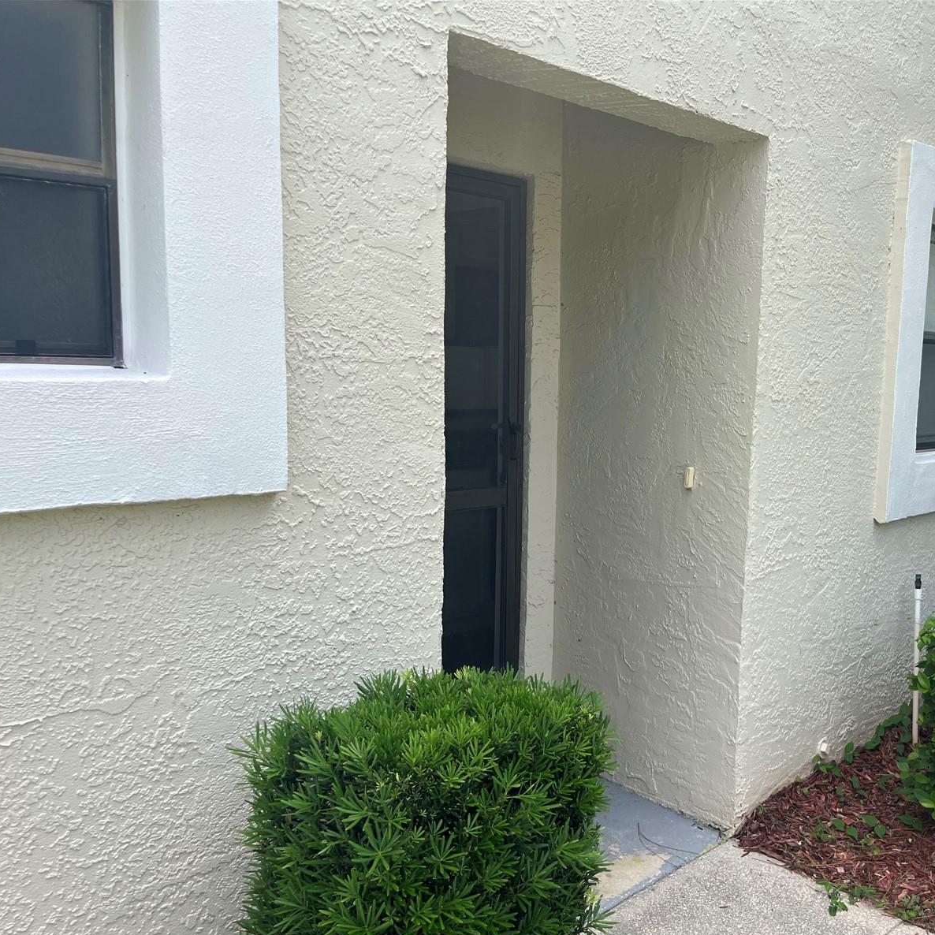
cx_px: 620
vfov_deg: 52.5
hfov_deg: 51.6
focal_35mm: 31
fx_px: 947
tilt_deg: -8.0
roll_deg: -1.2
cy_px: 472
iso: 50
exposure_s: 1/1623
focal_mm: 5.1
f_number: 1.6
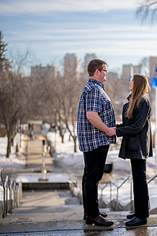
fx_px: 510
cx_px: 119
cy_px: 124
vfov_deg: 26.0
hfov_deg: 17.4
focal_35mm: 78
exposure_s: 1/6400
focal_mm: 50
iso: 100
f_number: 1.2
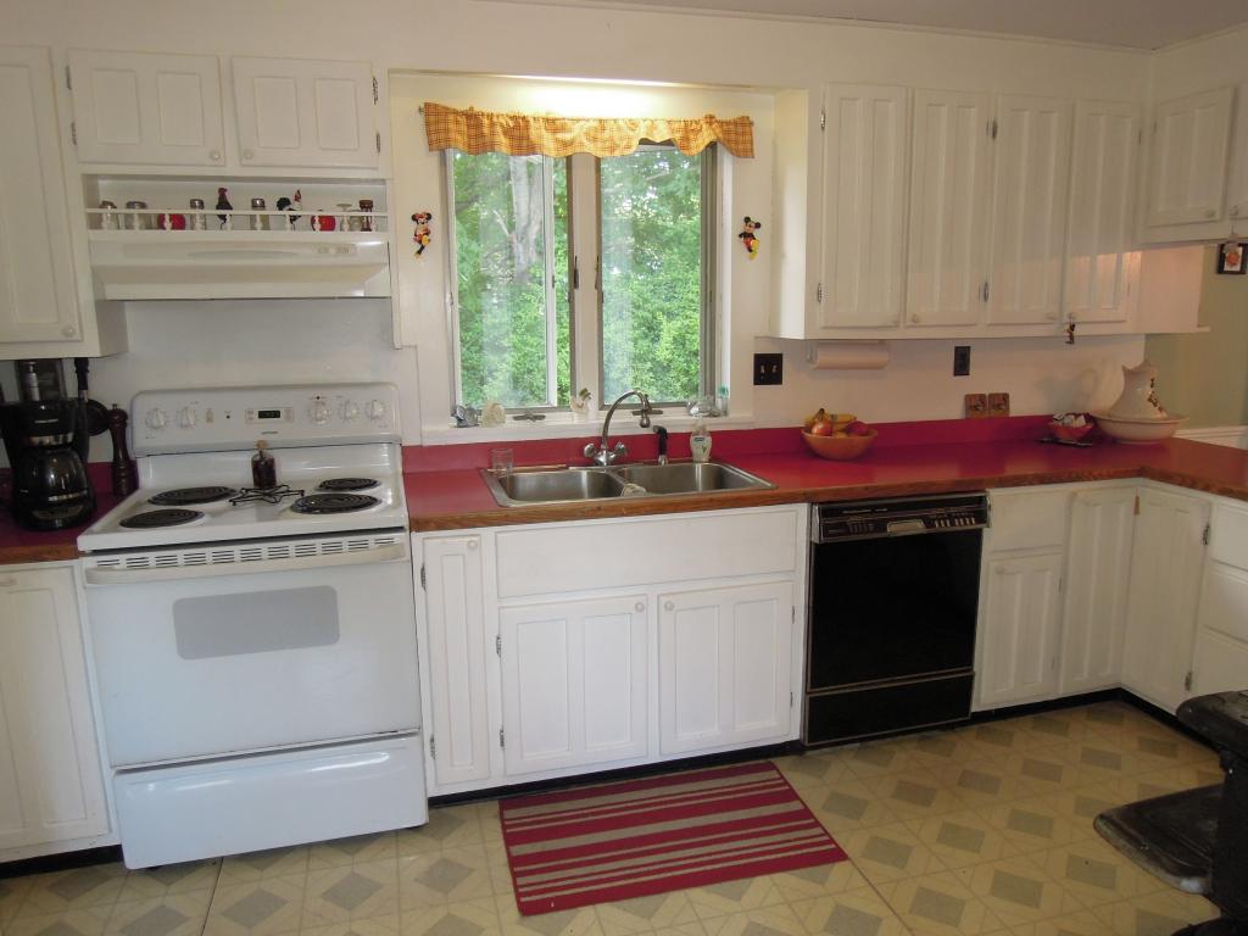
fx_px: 865
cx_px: 624
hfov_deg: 71.6
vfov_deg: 56.8
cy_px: 468
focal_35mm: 24
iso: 250
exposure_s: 1/40
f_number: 2.8
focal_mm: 4.3
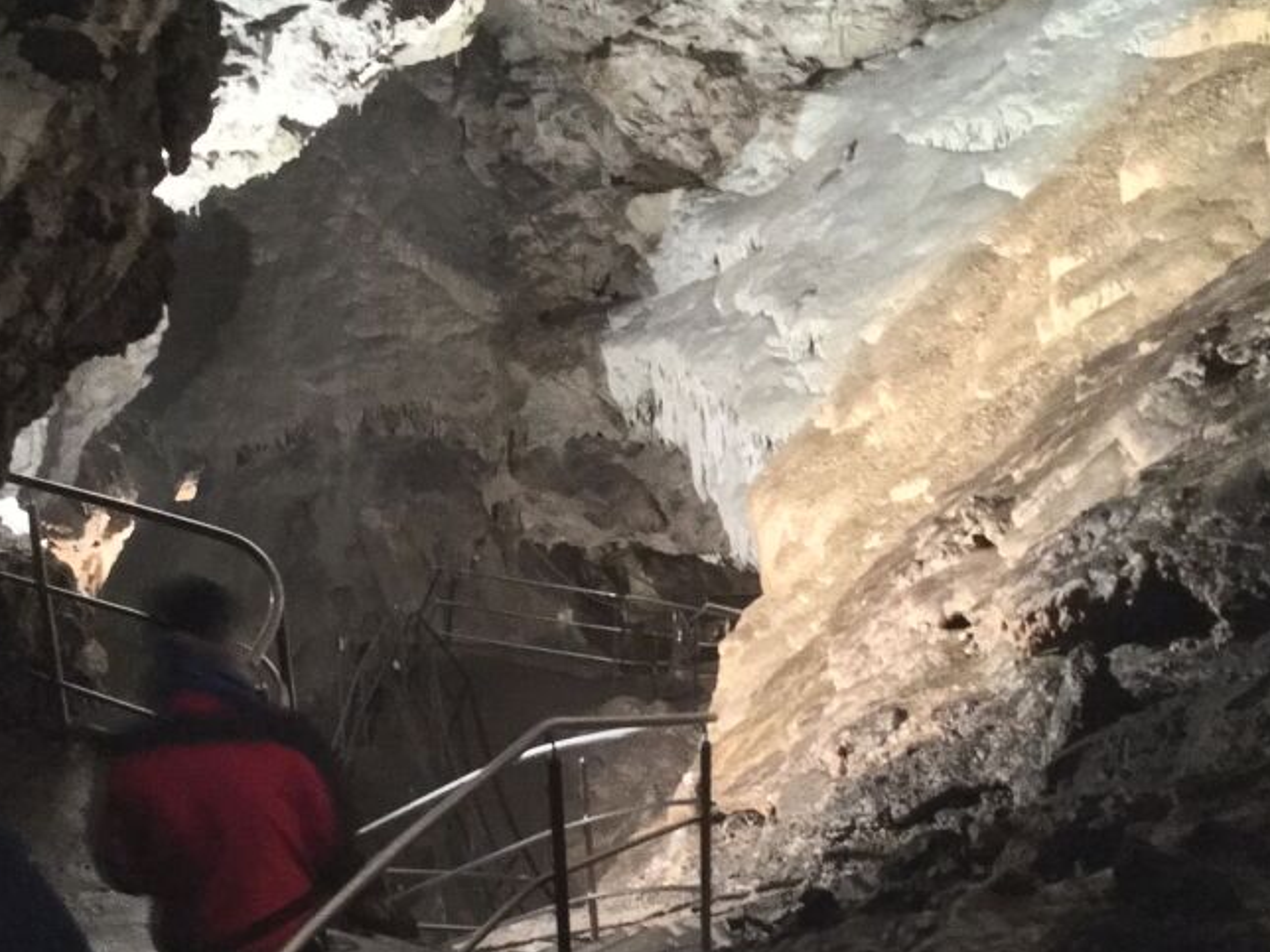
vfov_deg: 26.8
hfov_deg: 35.5
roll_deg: +0.5
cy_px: 660
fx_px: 1981
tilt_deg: -27.6
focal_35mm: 54
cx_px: 552
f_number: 2.2
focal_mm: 4.15
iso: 1250
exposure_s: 1/17
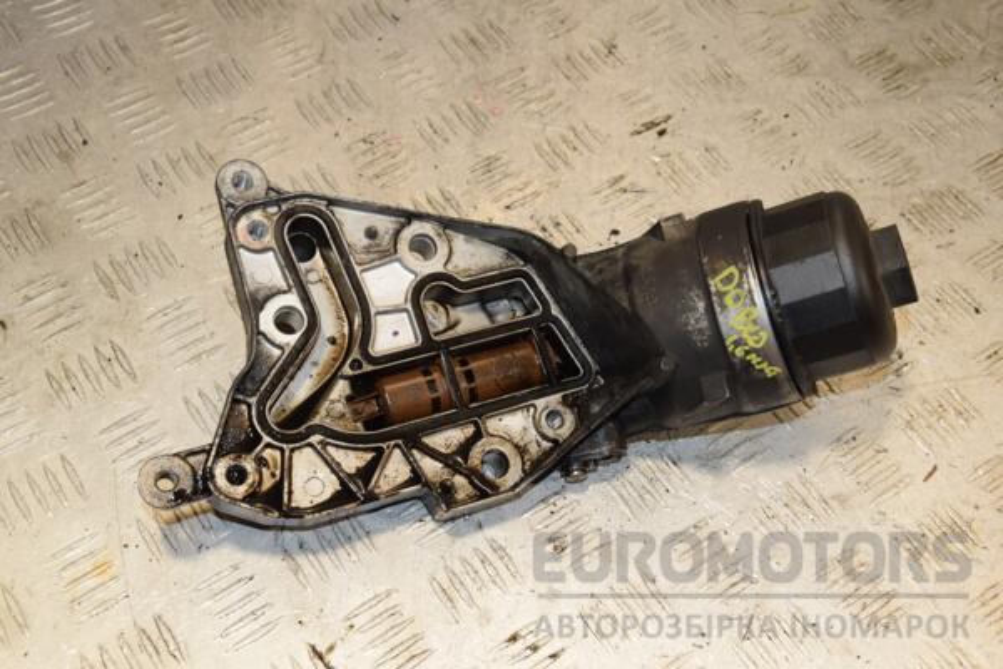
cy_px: 334
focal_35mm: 51
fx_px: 1421
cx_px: 502
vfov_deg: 26.5
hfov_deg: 38.9
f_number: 7.1
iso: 800
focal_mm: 34
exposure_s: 1/200
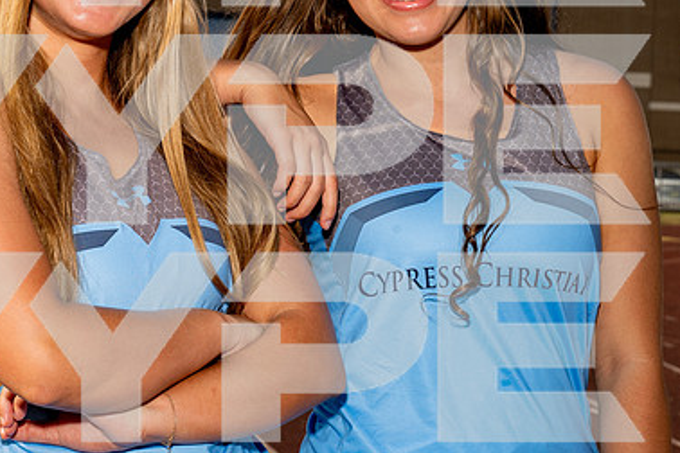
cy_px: 127
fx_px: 2172
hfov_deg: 17.7
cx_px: 177
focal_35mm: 115
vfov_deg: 11.9
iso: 125
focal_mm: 66
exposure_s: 1/250
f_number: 11
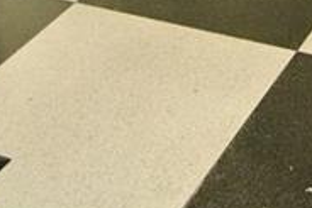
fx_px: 867
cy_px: -272
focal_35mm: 100
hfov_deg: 19.1
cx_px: 385
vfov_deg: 11.6
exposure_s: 1/60
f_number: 3.5
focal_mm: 6.7
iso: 220
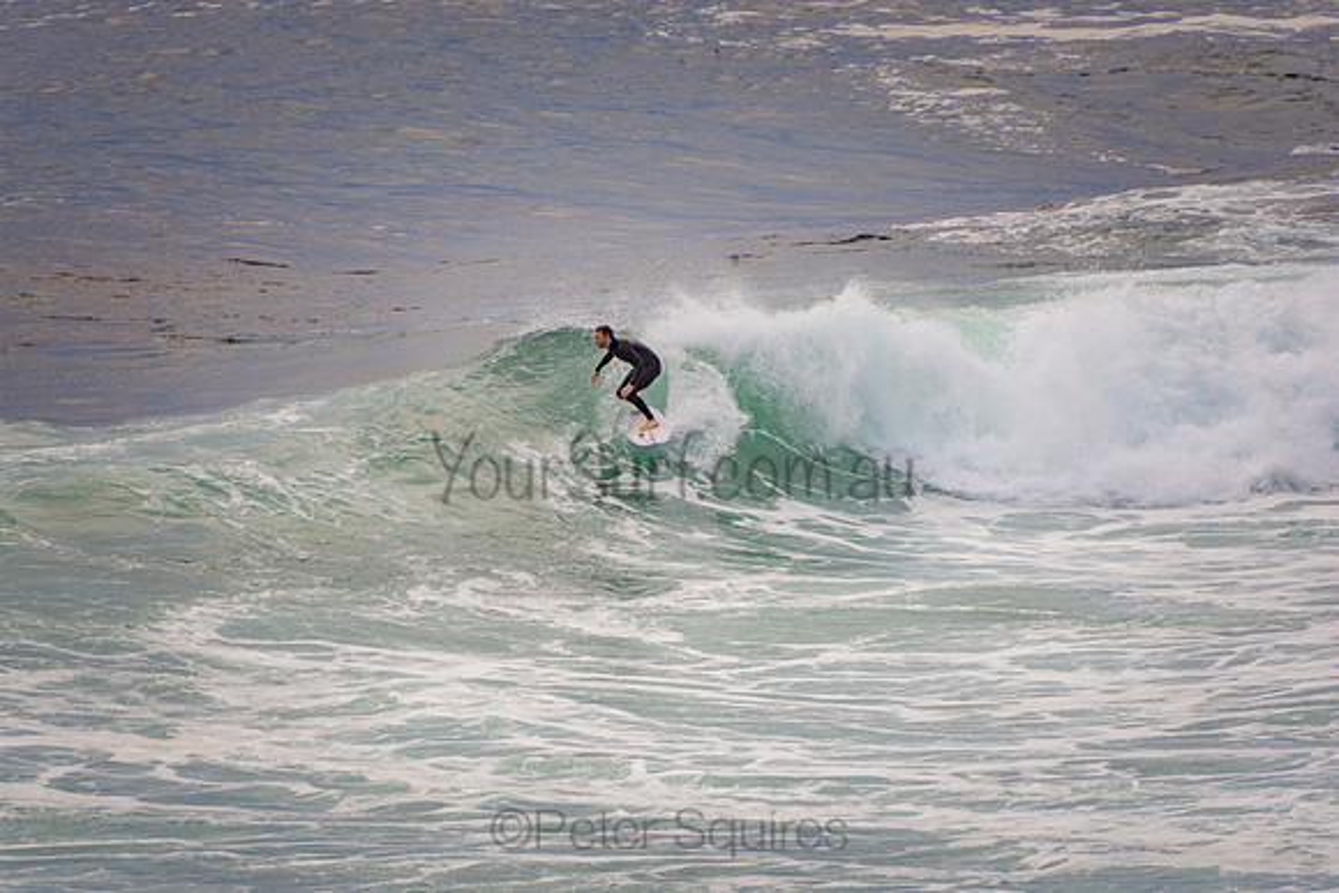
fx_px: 22321
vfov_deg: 2.3
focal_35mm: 600
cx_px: 670
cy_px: 446
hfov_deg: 3.4
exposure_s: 1/800
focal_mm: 400
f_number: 5.6
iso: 320
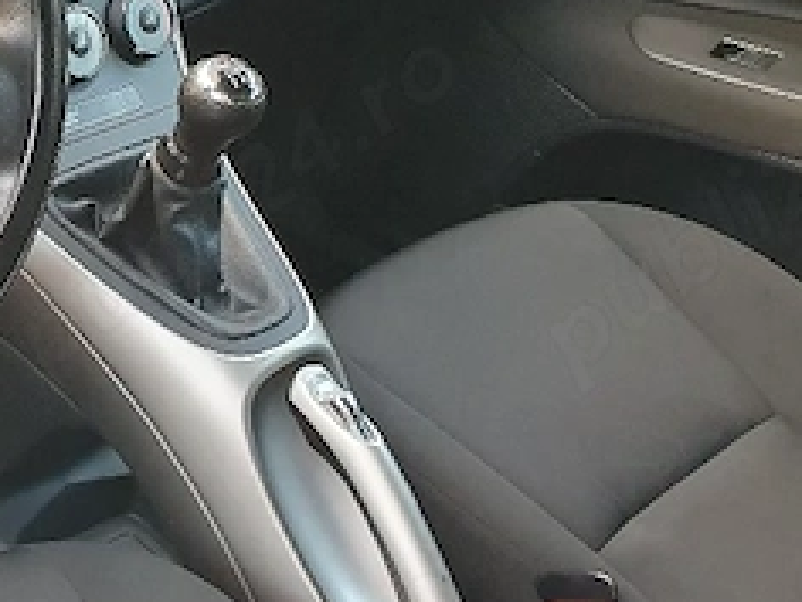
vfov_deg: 22.2
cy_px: 221
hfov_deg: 26.2
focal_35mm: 66
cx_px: -156
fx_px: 1529
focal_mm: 4.32
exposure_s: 1/40
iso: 400
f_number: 2.4
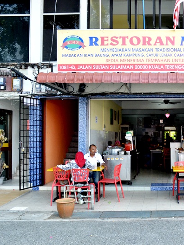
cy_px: 122
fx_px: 340
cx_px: 166
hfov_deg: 29.0
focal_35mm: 48
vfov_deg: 39.7
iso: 400
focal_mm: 22
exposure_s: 1/200
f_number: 7.1
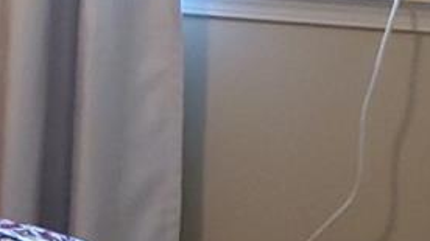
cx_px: -241
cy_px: -114
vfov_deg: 7.7
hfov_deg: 13.1
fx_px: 1755
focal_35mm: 154
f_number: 1.5
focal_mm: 4.3
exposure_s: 1/60
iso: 250
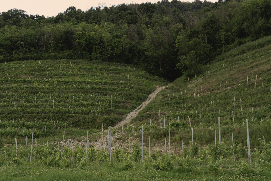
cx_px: 136
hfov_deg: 47.4
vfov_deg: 32.6
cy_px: 90
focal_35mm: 41
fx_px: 309
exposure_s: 1/125
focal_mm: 41
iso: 800
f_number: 4.5
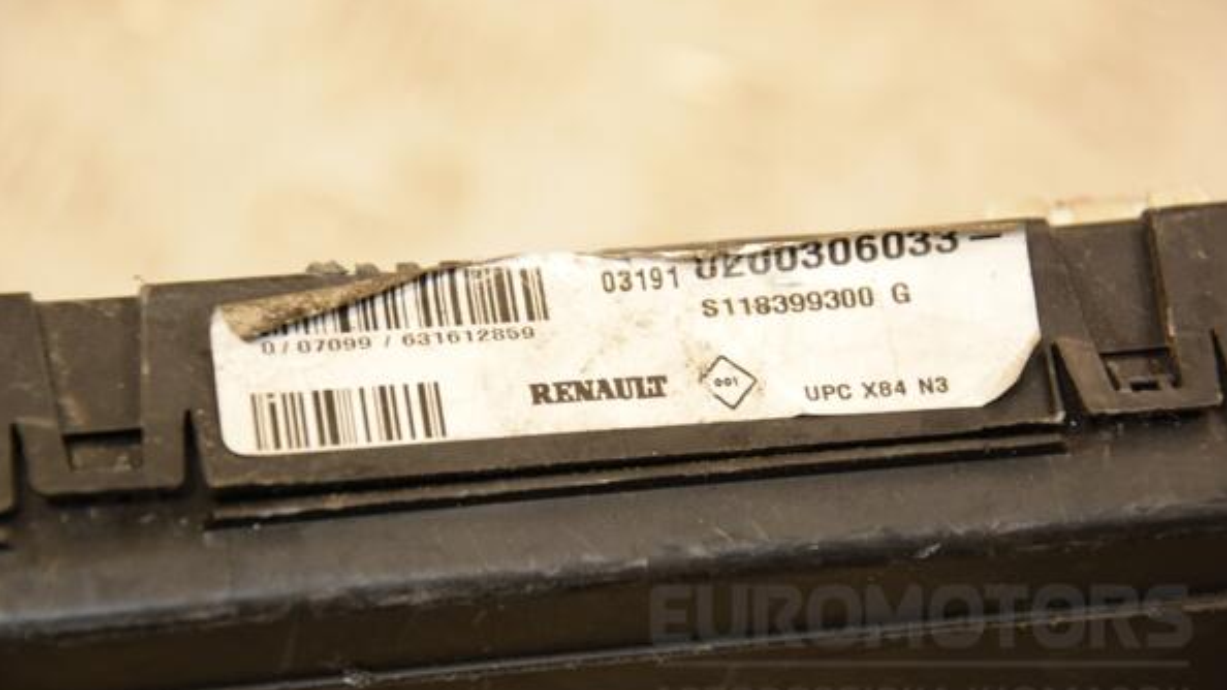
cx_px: 611
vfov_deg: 7.3
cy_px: 341
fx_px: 5418
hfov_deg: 12.9
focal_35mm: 167
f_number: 5.6
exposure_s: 1/200
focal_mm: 105
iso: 800
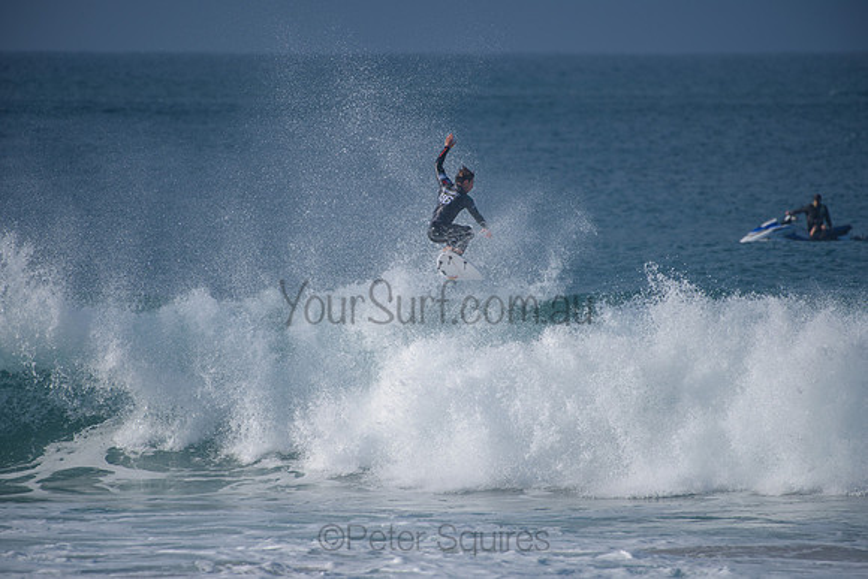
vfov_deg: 2.7
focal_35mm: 515
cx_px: 434
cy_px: 290
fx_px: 12416
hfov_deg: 4.0
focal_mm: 500
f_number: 5.6
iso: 200
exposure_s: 1/2000
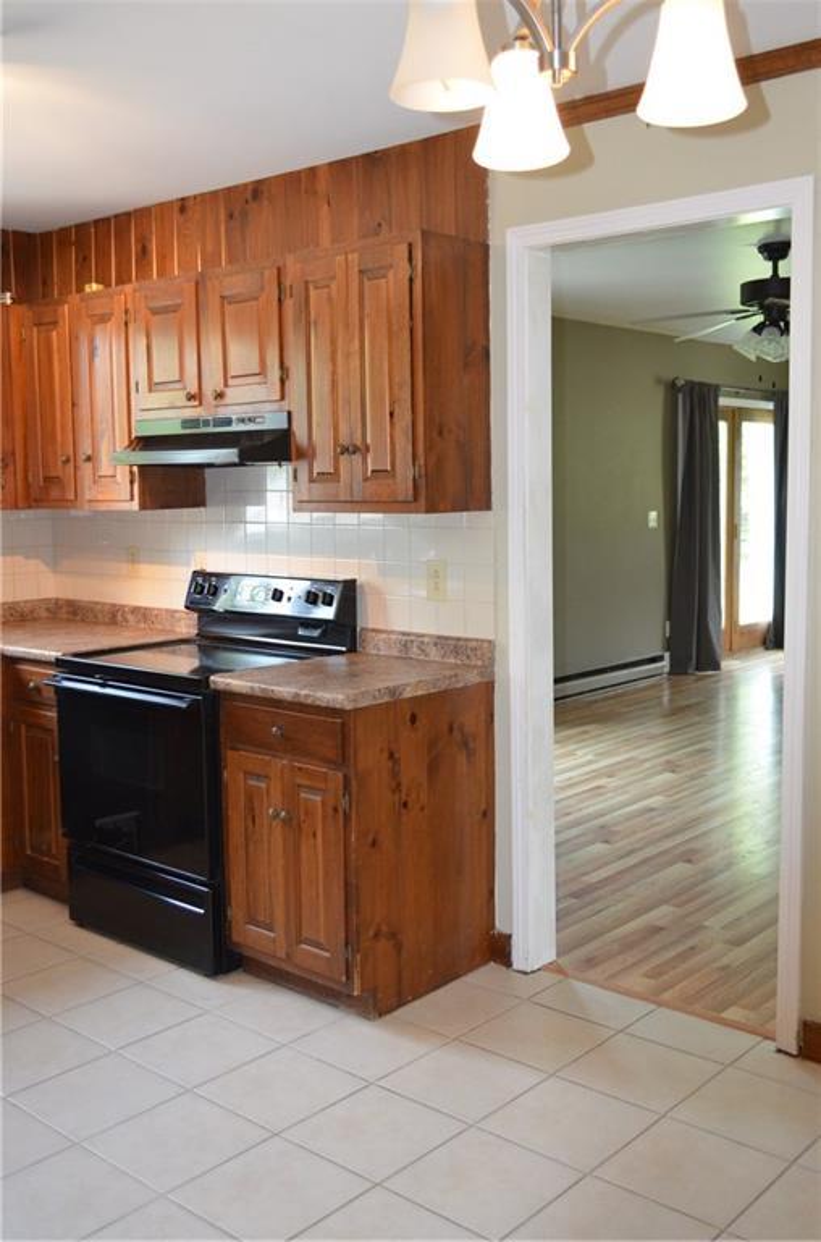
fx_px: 1238
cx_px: 410
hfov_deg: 36.7
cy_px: 621
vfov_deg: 53.2
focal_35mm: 36
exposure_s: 1/60
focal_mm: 24
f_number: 4
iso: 1250
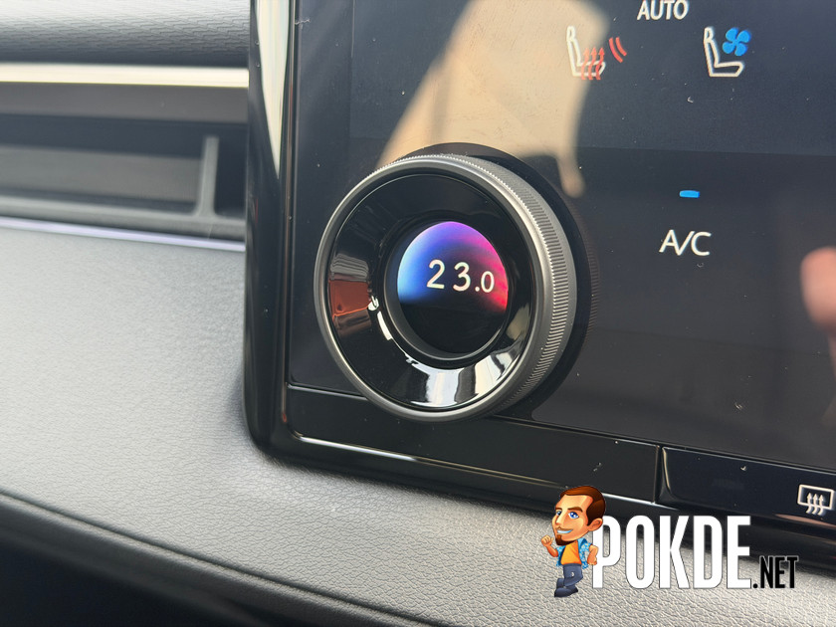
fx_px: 1159
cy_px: 314
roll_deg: +4.7
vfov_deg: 30.3
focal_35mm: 48
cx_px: 418
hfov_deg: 39.7
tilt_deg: -19.2
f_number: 1.78
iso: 80
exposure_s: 1/95
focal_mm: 6.76
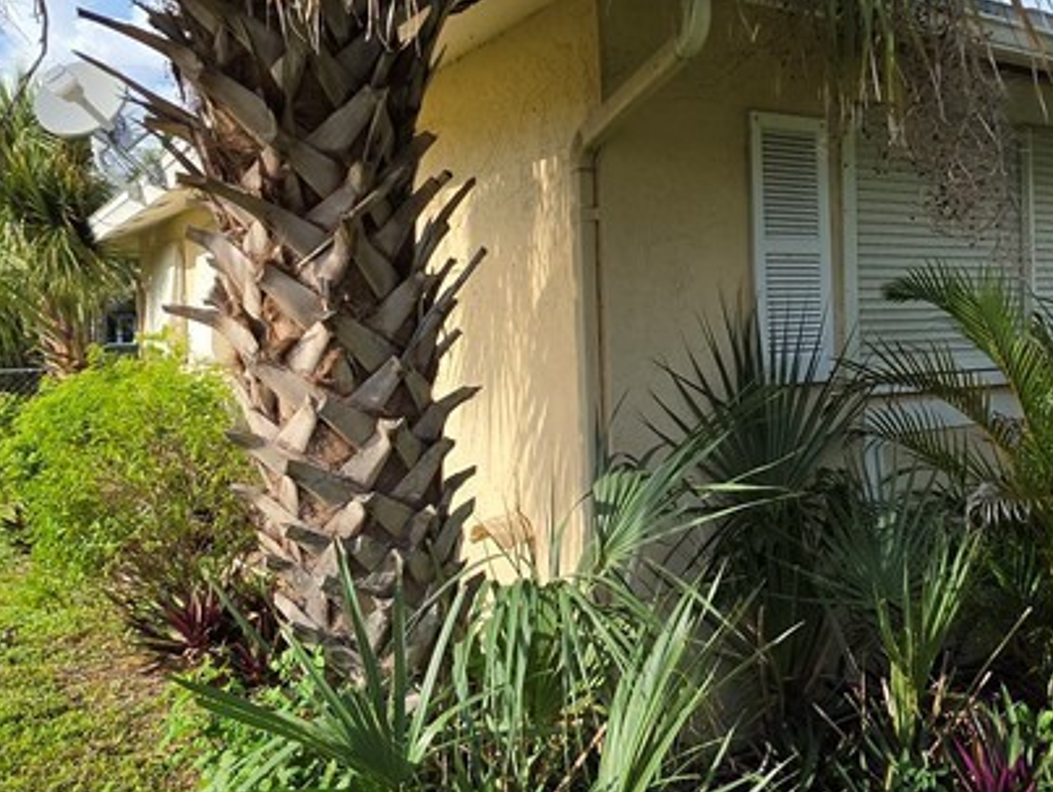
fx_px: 1005
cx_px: 820
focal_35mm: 33
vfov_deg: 42.9
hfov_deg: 52.3
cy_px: 350
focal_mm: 2.2
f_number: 1.9
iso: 32
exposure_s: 1/1395
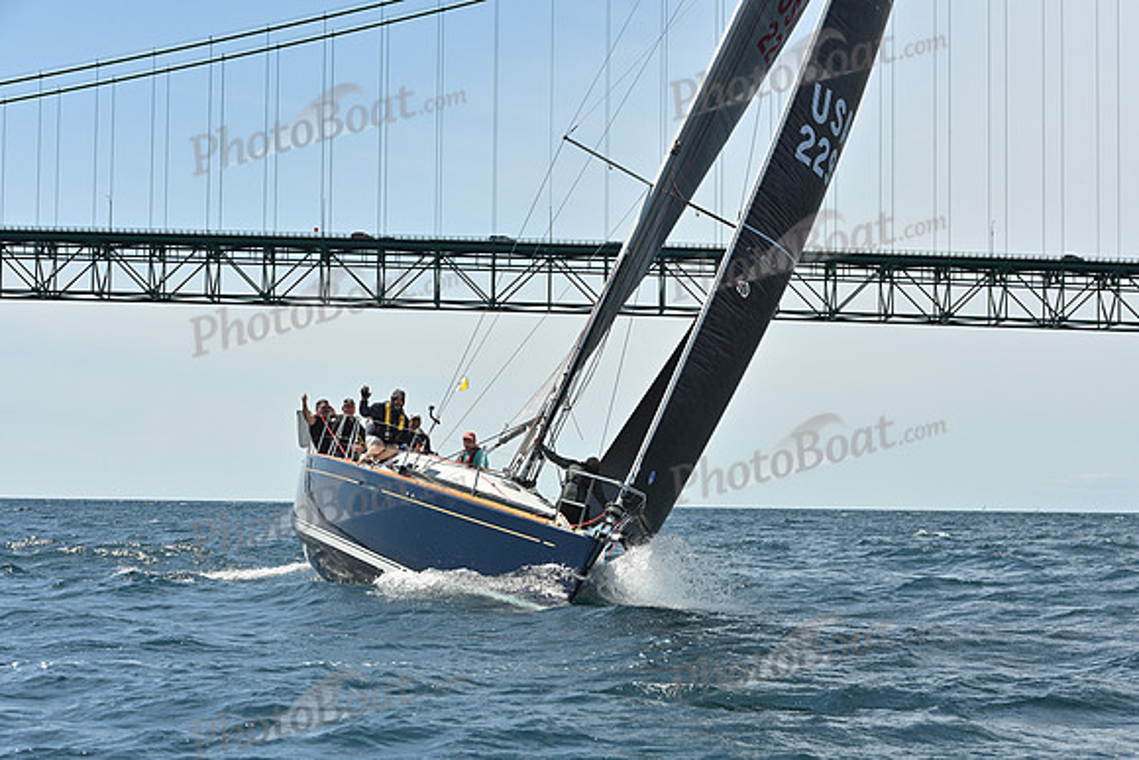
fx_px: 2595
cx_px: 570
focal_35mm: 82
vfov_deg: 16.7
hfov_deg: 24.8
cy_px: 380
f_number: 8
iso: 320
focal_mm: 82
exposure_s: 1/1250
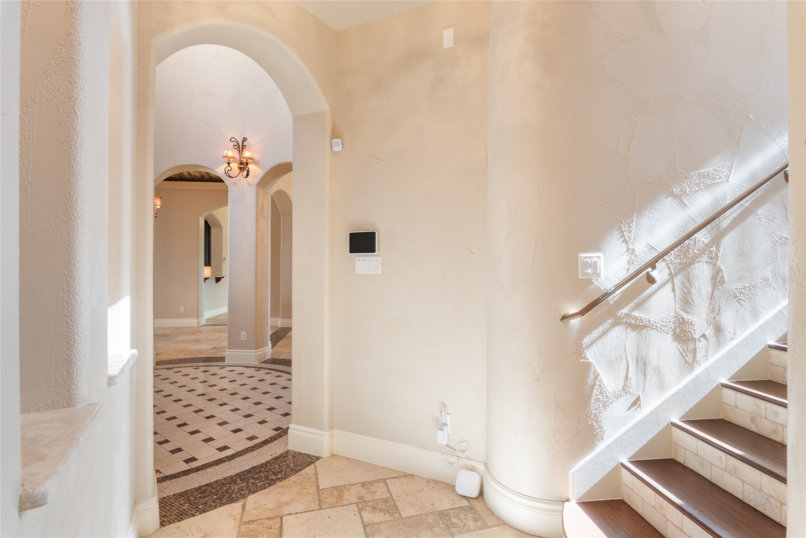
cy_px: 269
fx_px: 403
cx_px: 403
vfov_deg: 67.4
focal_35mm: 18
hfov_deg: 90.0
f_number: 8
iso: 400
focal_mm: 18
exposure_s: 1/8
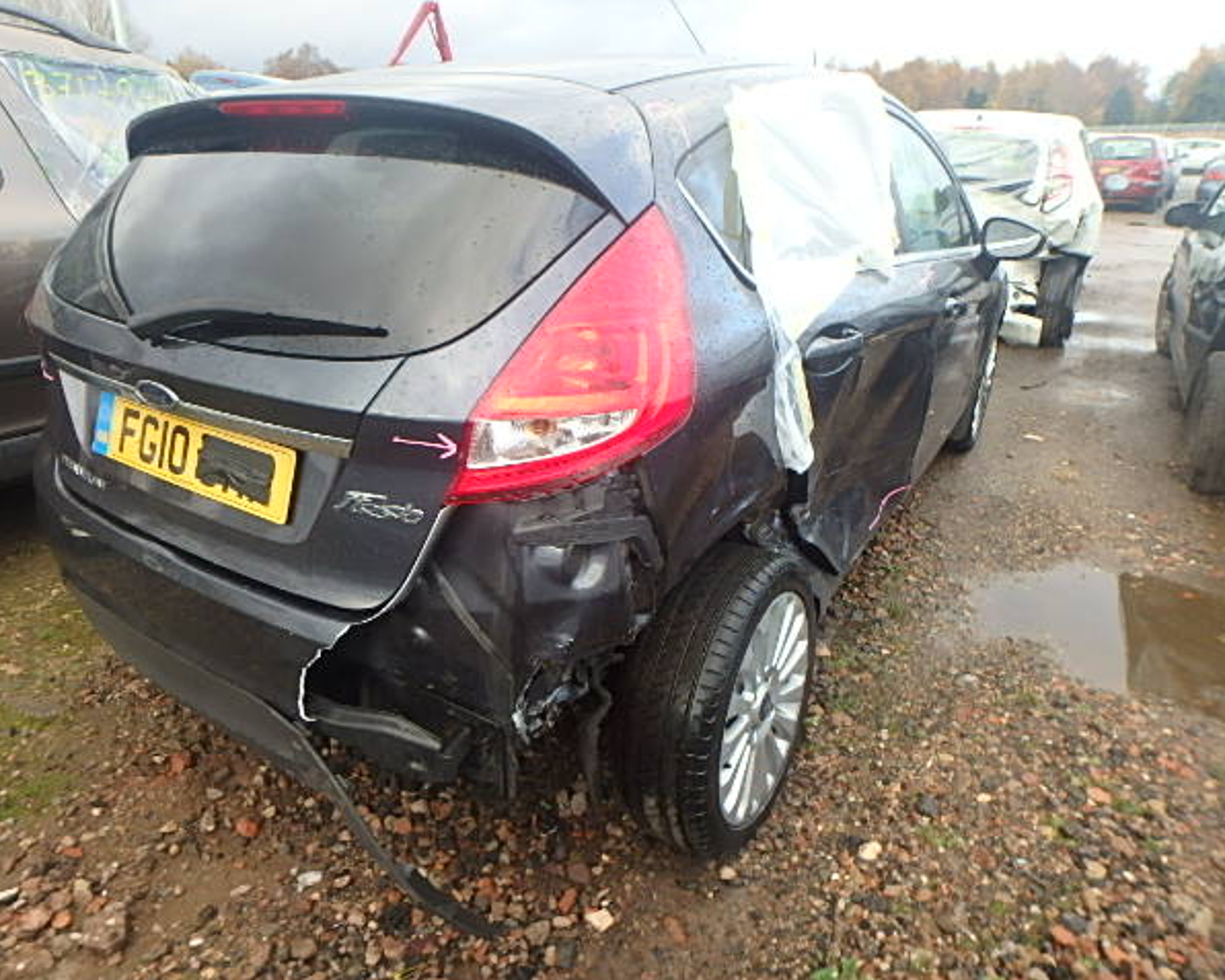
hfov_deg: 75.0
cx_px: 576
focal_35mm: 22
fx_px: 798
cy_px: 491
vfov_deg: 63.1
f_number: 3.5
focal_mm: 3.7
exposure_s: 1/80
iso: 125
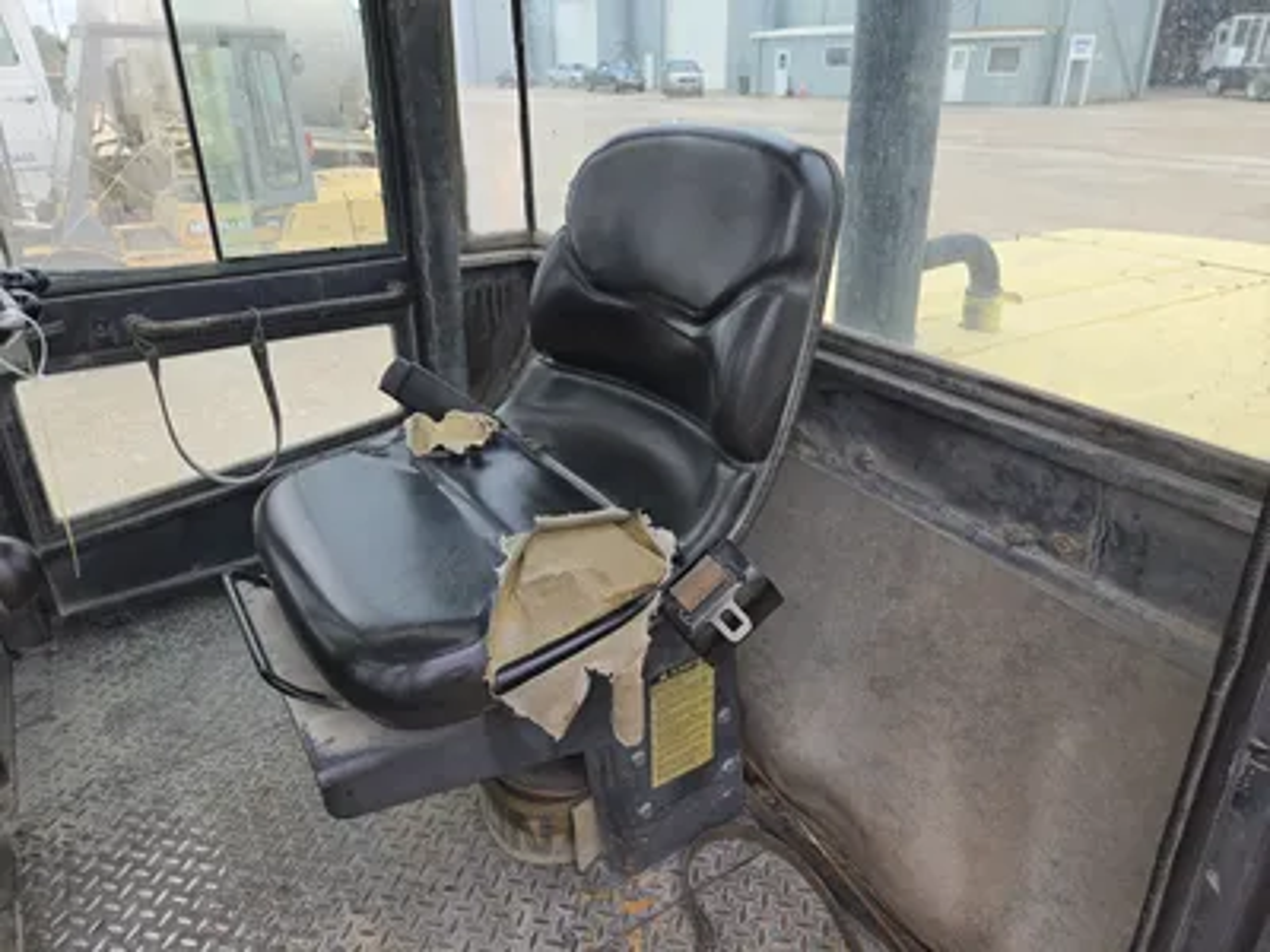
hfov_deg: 73.9
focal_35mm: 23
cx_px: 635
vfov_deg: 58.9
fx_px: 844
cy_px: 476
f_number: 1.8
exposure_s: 1/499
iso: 25
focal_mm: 5.4
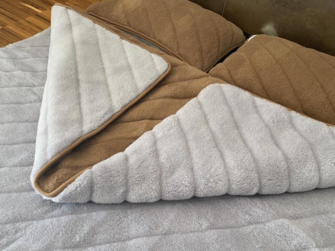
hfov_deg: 52.6
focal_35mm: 35
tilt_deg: -46.6
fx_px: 339
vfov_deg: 40.6
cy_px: 147
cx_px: 159
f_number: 1.8
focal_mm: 4.25
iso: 160
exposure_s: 1/60
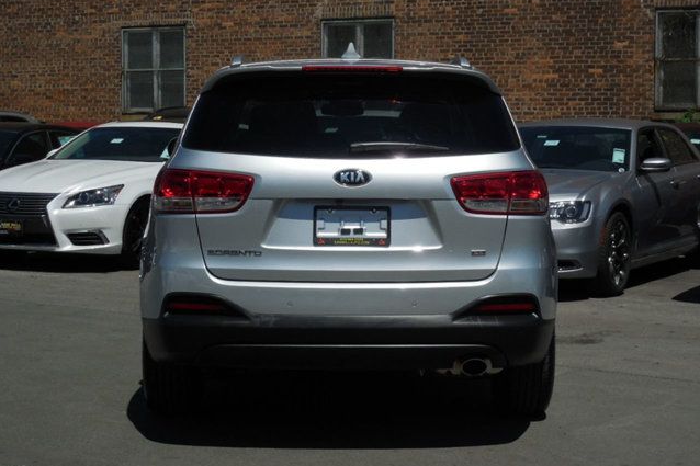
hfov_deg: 28.1
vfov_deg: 18.9
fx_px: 1400
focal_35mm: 72
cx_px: 350
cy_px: 211
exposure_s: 1/500
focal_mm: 12.5
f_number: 8.8
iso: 125
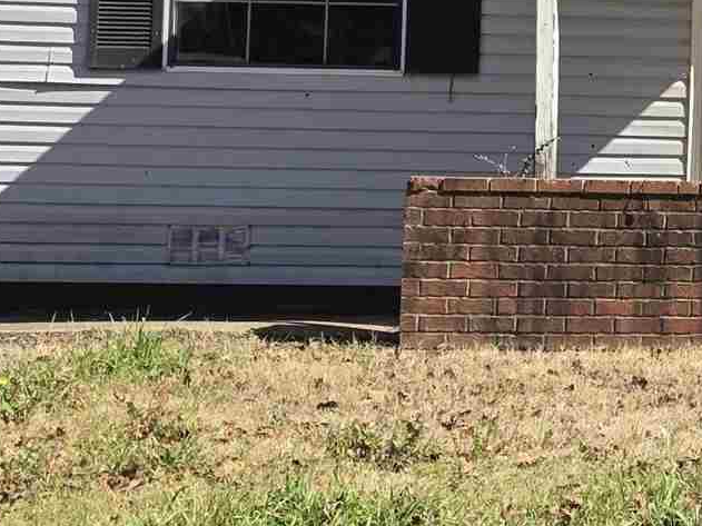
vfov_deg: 13.1
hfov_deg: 15.4
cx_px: 1229
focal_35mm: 112
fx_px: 2271
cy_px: 64
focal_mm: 6.3
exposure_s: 1/4145
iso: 80
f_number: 1.7
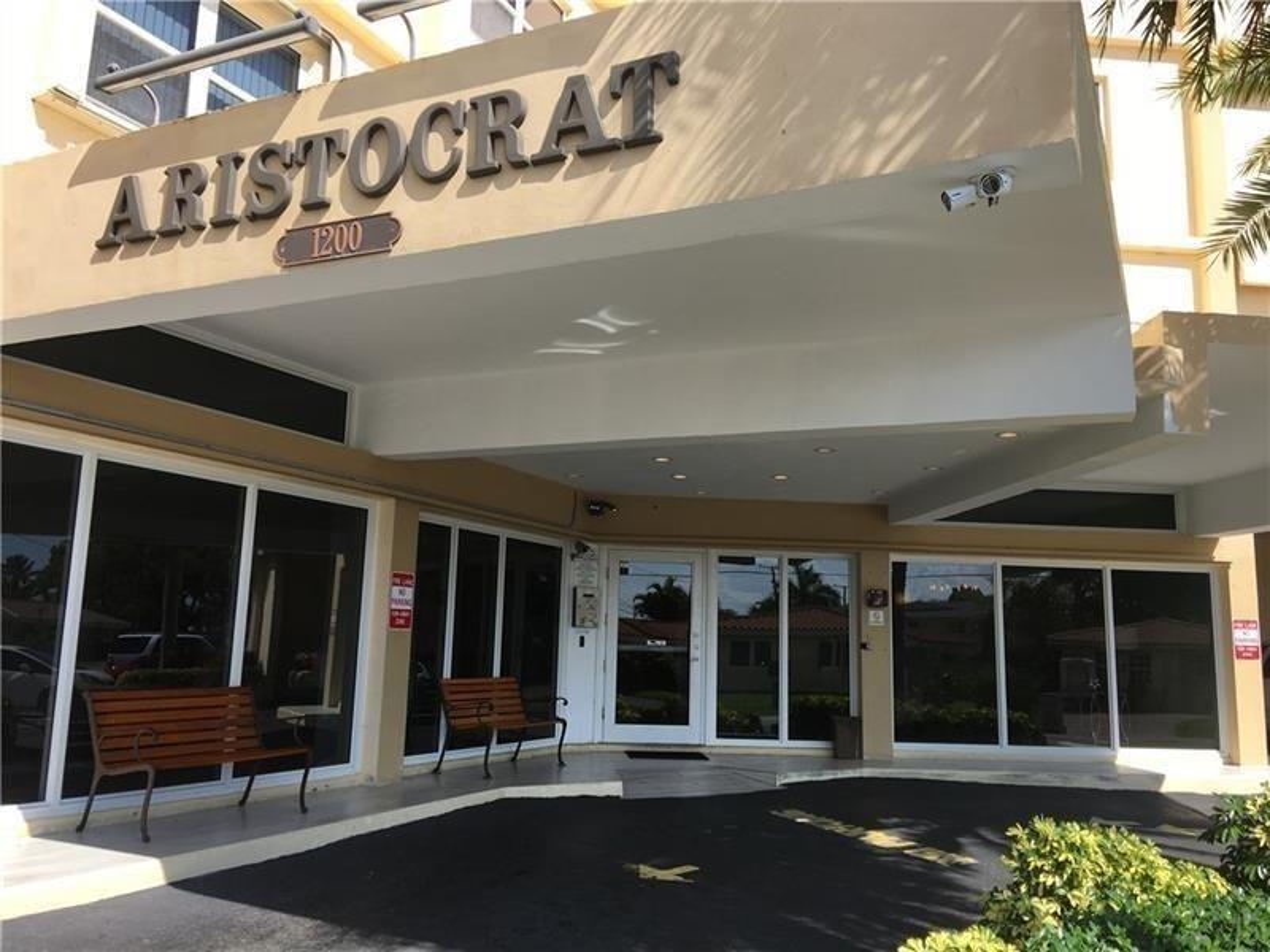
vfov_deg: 48.2
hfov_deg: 61.7
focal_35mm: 29
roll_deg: -0.4
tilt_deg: +11.2
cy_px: 476
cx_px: 635
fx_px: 1064
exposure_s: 1/927
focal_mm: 4.15
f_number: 2.2
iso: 25
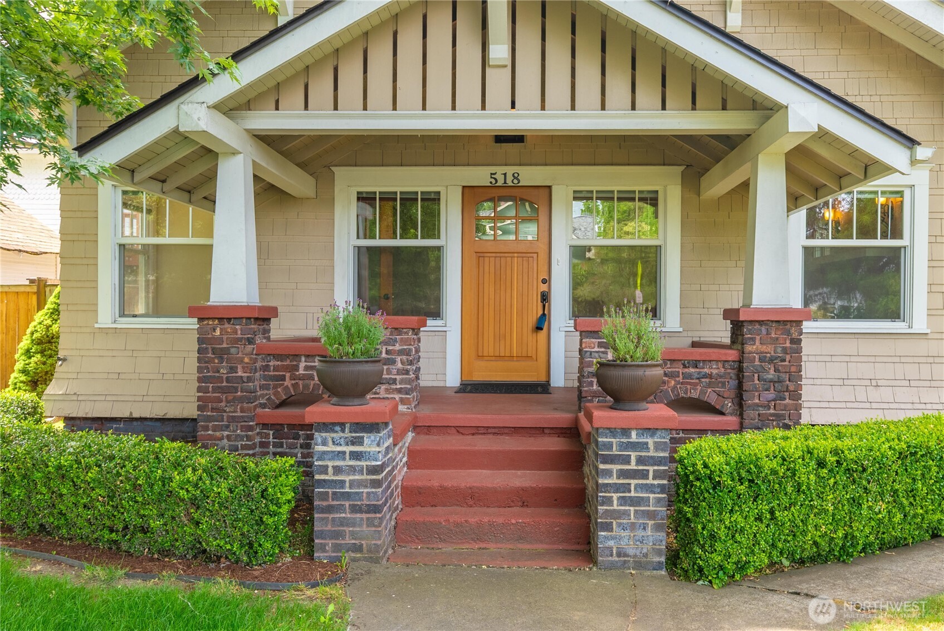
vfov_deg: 53.2
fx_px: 630
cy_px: 316
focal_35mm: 24
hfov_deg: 73.7
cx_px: 472
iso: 250
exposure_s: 1/30
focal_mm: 24
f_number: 7.1
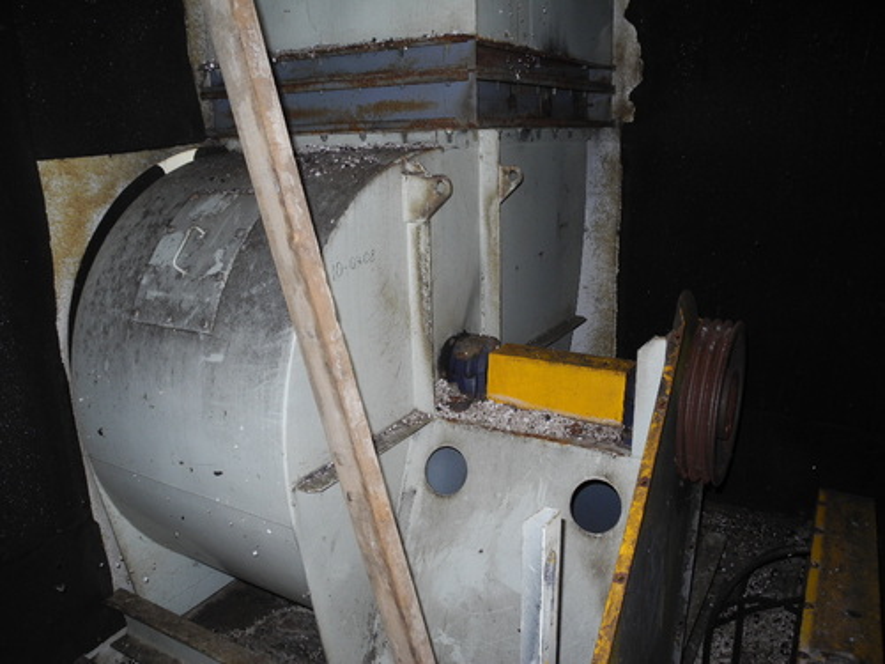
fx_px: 716
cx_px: 442
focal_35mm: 28
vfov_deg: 49.7
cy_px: 332
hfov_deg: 63.4
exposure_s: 1/30
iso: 200
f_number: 2.8
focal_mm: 6
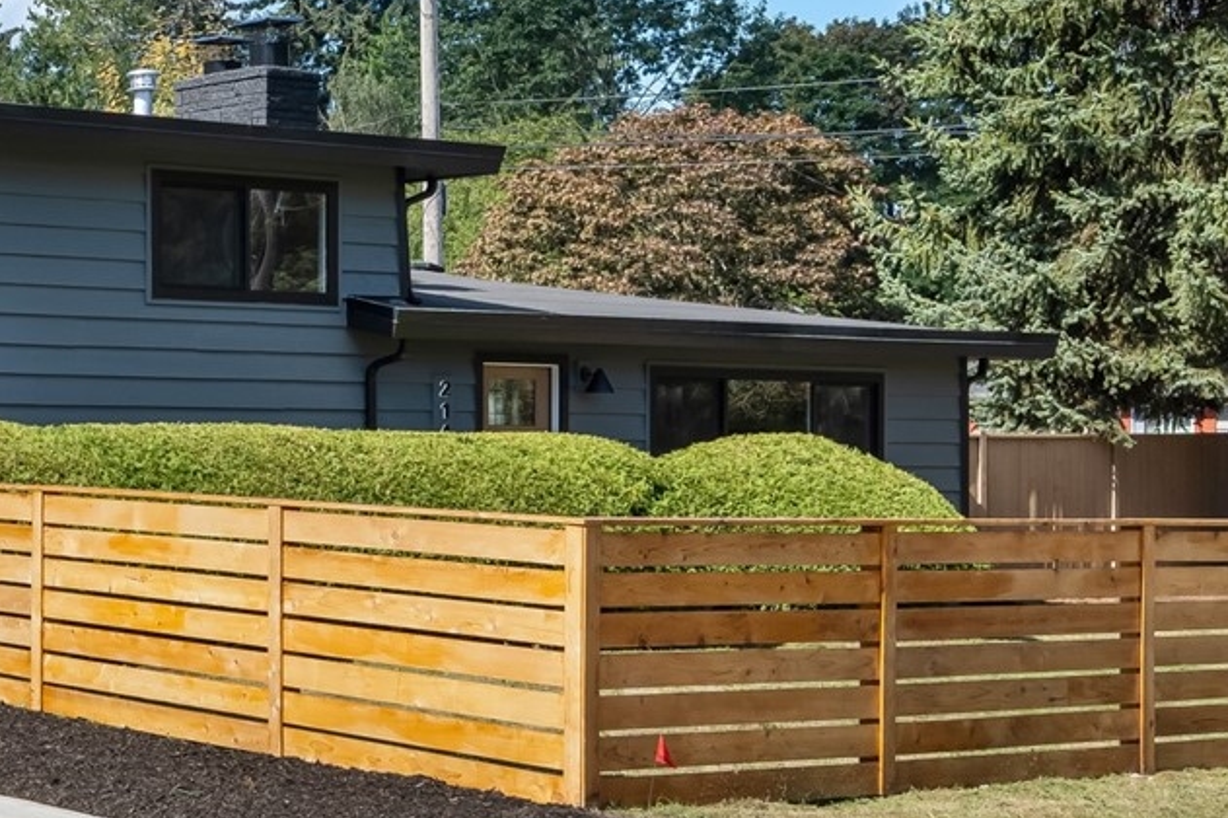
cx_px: -265
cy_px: 456
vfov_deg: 17.2
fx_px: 2705
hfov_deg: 23.3
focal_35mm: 79
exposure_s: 1/800
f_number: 9
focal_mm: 29.5
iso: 400
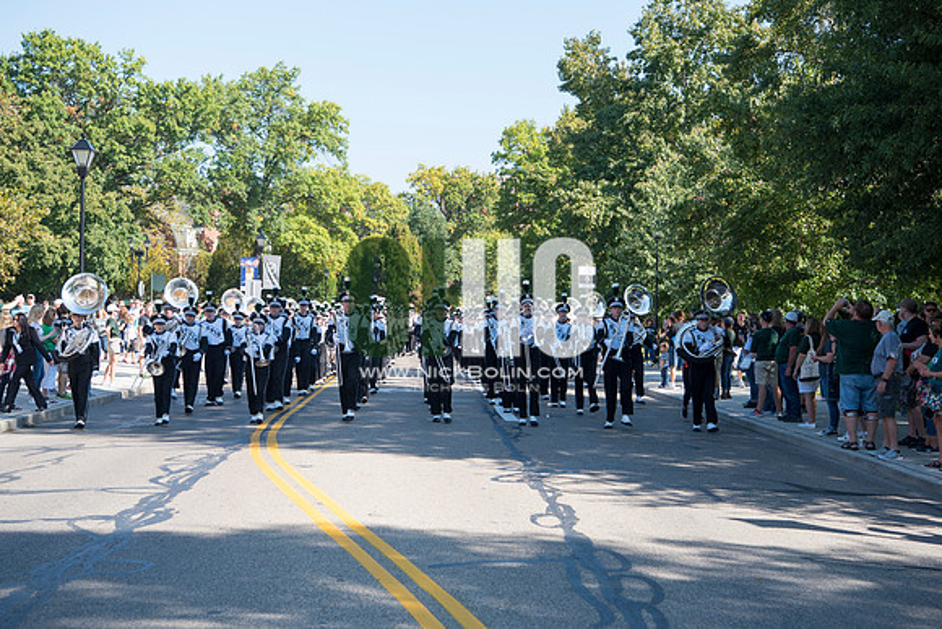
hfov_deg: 36.2
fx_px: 1439
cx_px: 471
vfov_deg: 24.6
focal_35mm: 55
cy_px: 314
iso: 200
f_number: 5.6
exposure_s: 1/500
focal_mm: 55
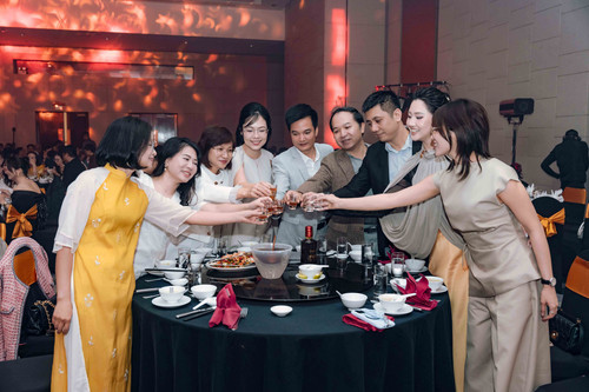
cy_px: 196
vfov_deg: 39.5
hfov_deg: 56.7
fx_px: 546
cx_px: 294
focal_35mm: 33
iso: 2500
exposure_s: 1/160
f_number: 3.5
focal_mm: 33.4
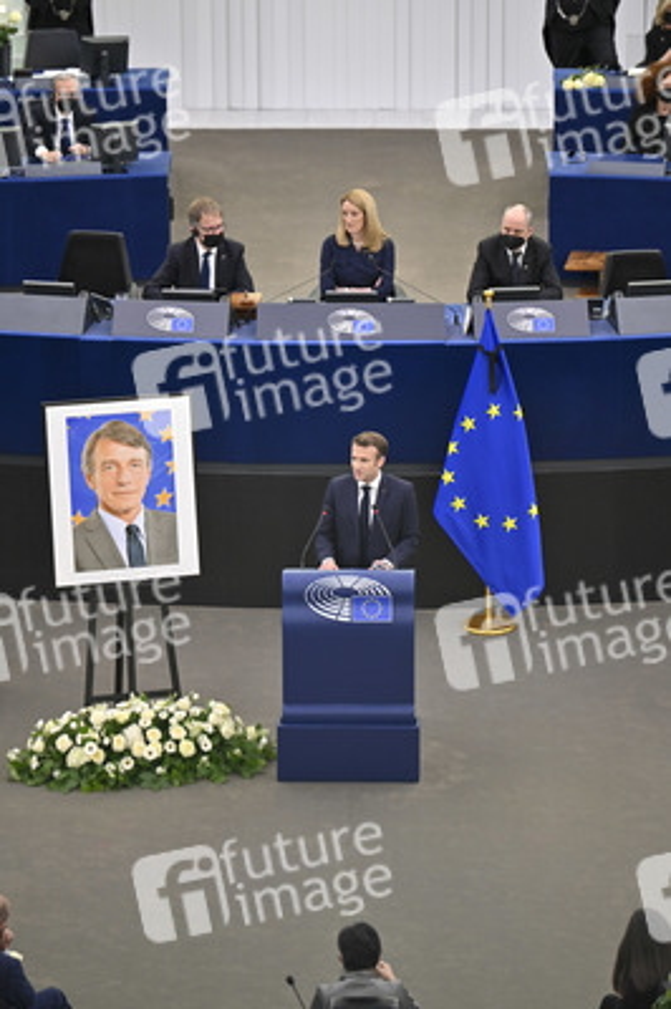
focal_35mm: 200
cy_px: 504
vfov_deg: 10.3
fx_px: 5601
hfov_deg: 6.9
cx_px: 336
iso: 800
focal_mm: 200
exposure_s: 1/250
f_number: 2.8
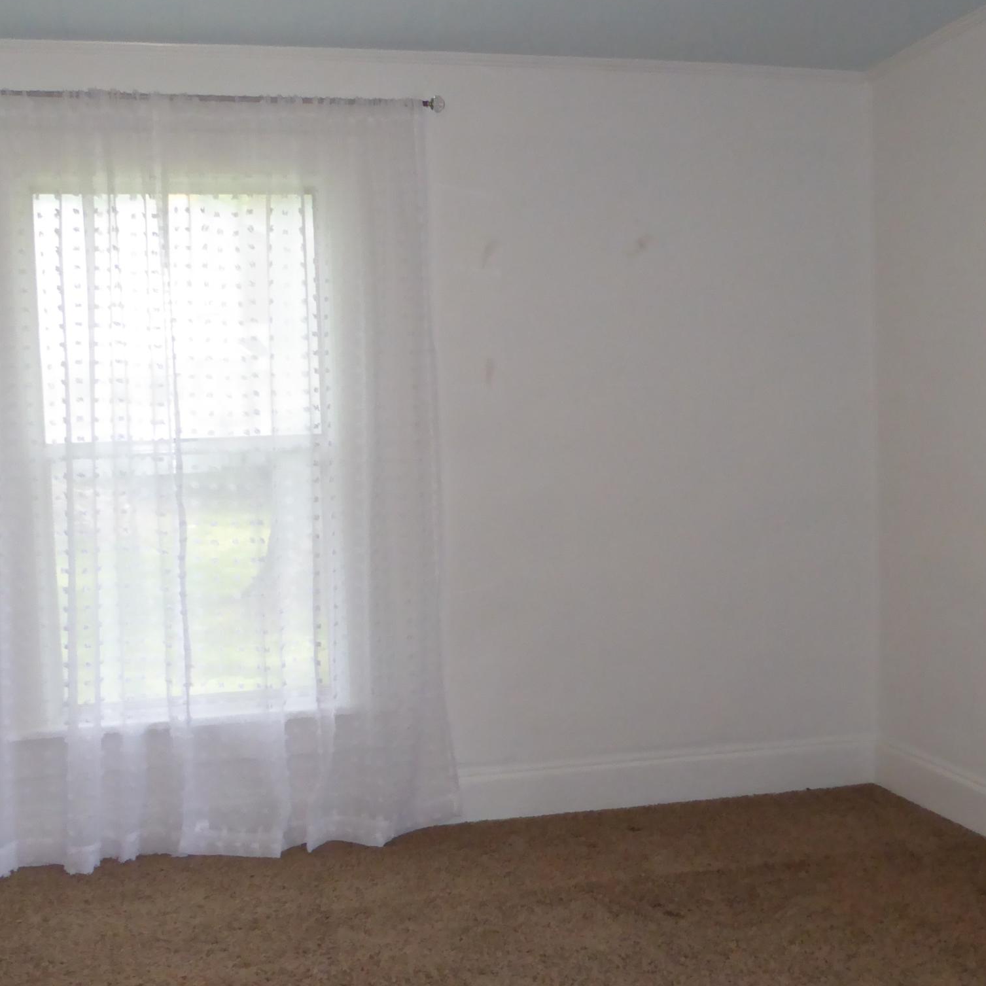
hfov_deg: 38.3
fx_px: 1418
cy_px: 539
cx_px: 520
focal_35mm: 44
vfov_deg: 38.3
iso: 320
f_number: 3.3
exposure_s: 1/60
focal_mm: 4.3
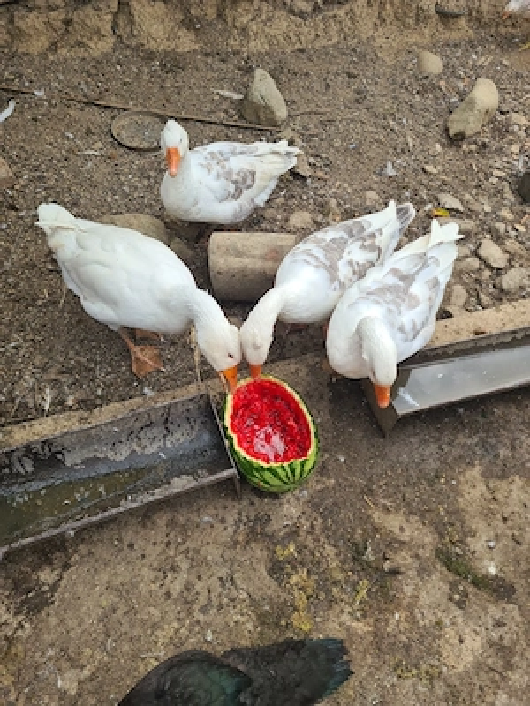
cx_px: 265
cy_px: 353
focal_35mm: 26
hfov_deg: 53.1
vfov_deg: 67.3
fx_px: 531
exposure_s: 1/556
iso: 50
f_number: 1.8
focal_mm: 5.4
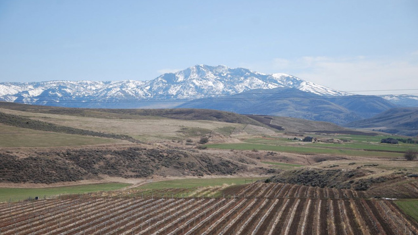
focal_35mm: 92
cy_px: 139
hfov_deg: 23.2
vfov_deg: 13.1
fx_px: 1020
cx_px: 210
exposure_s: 1/500
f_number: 5.6
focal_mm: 58
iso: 100
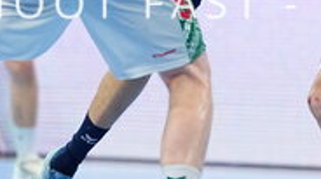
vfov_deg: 2.0
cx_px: 267
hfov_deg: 3.5
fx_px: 5229
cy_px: -60
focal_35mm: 615
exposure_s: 1/1600
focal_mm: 135
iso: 1000
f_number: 1.8
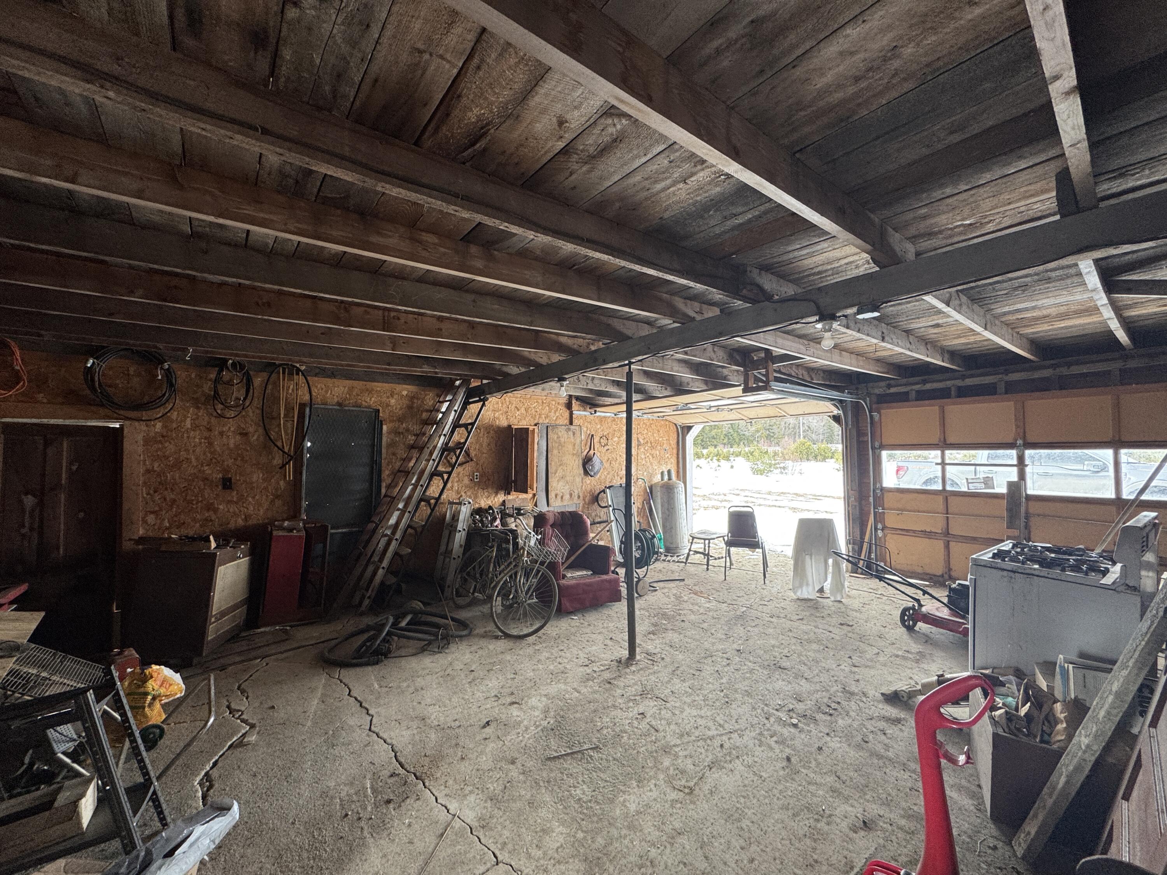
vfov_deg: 85.7
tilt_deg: +2.1
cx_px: 584
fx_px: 472
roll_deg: +0.4
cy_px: 438
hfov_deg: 102.1
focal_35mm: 14
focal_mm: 2.22
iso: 125
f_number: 2.2
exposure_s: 1/99
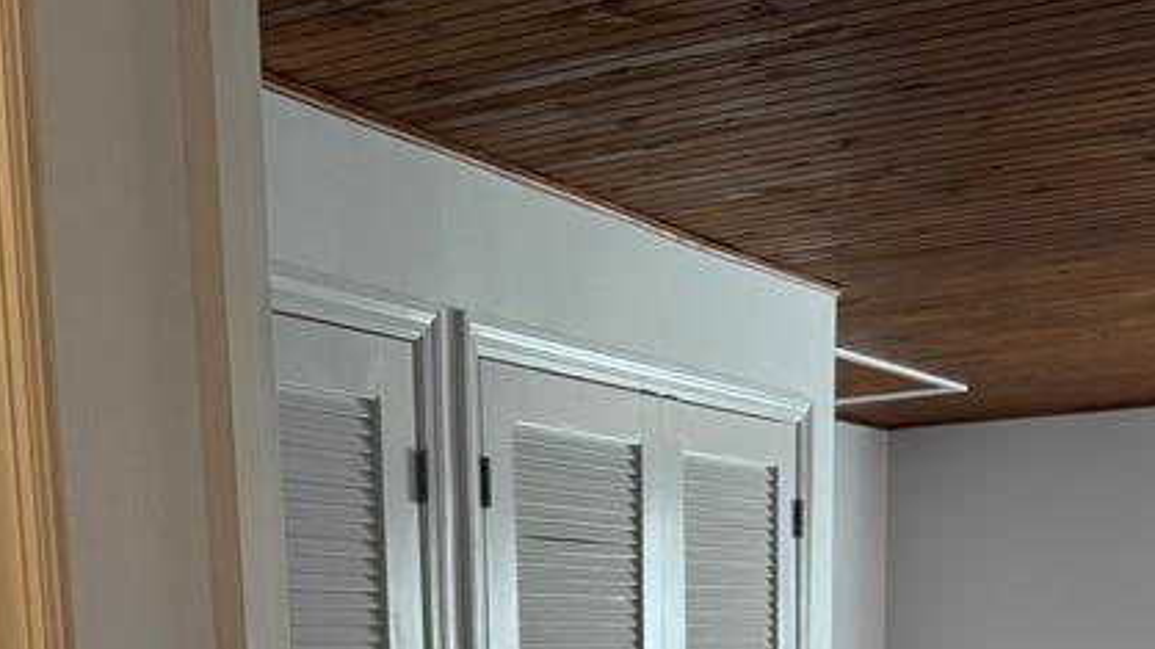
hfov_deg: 32.8
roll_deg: +2.6
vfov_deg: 16.9
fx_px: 1960
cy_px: 1002
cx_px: 500
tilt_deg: -9.7
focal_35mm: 64
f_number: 1.78
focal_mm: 6.76
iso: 200
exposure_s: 1/120
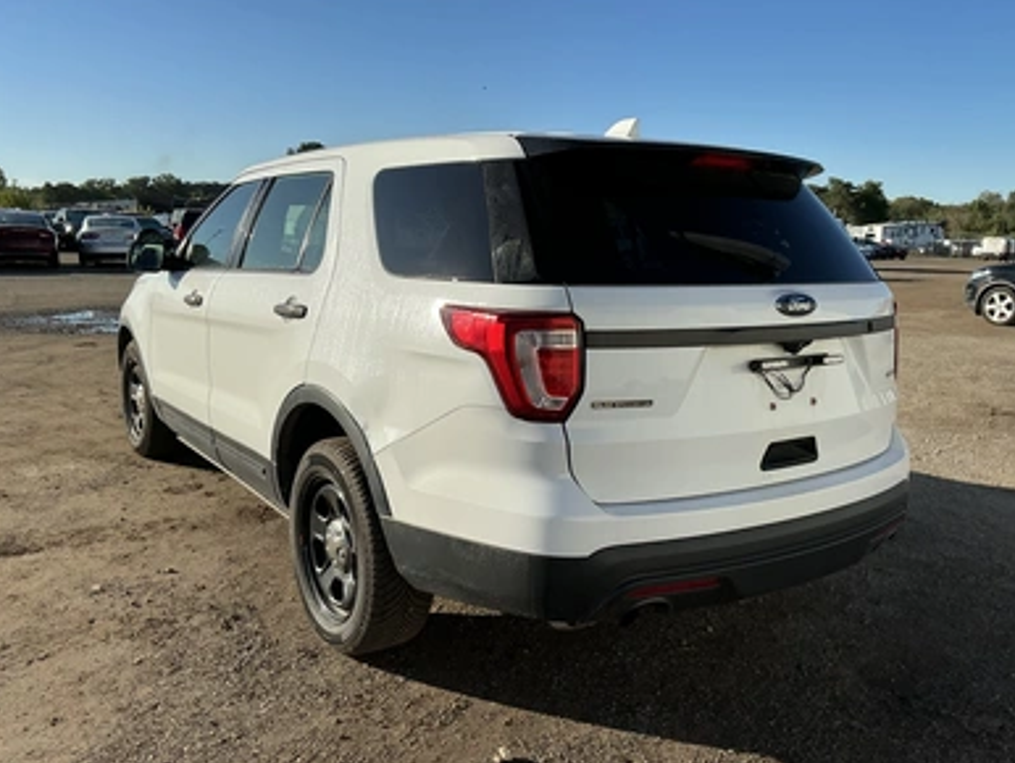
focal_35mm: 29
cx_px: 510
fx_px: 851
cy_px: 382
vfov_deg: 48.3
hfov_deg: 61.6
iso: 25
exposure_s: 1/2227
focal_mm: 3
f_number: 1.8
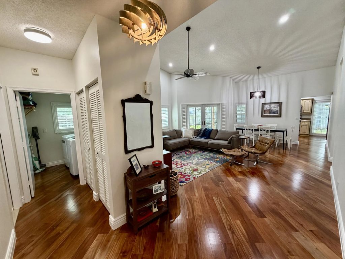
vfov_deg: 85.7
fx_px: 140
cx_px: 172
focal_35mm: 14
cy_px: 130
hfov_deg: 102.1
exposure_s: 1/60
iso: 250
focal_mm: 2.22
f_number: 2.2
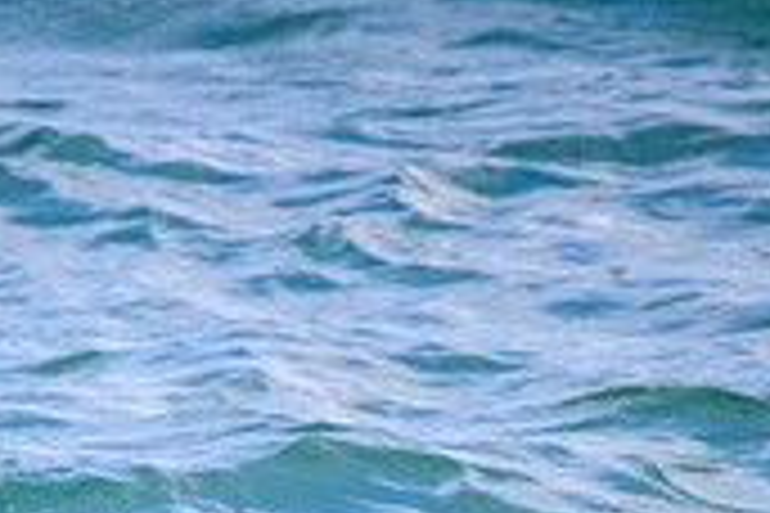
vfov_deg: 0.5
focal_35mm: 2717
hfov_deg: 0.8
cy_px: 790
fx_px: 58109
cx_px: -293
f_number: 11
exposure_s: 1/2000
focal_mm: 800
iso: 3200
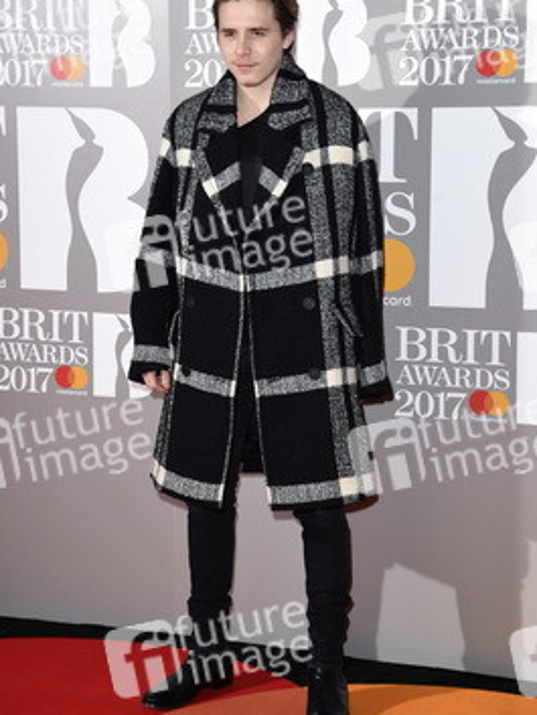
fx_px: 1757
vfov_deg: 23.0
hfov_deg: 17.4
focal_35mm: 85
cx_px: 268
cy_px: 346
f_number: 5.6
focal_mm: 78
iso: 400
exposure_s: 1/250
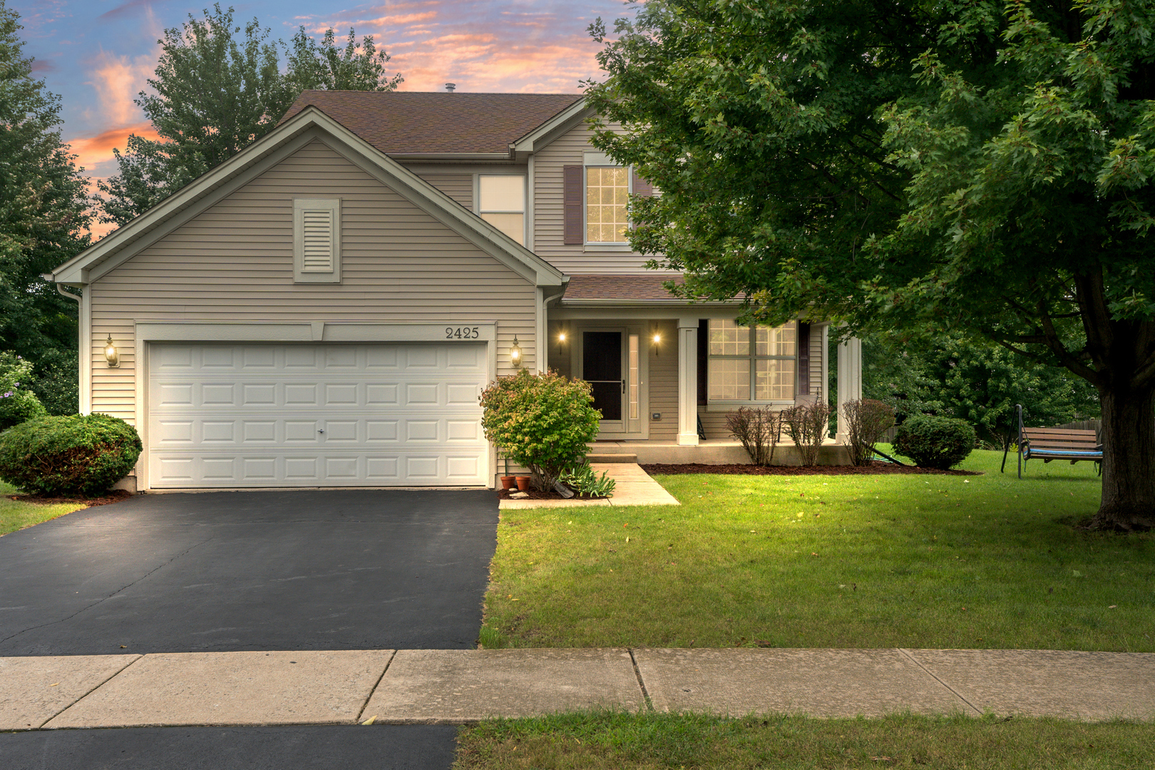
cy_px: 385
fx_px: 1155
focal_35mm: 36
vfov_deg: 36.9
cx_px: 578
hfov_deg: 53.1
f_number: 10
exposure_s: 1/30
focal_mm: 24
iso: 200
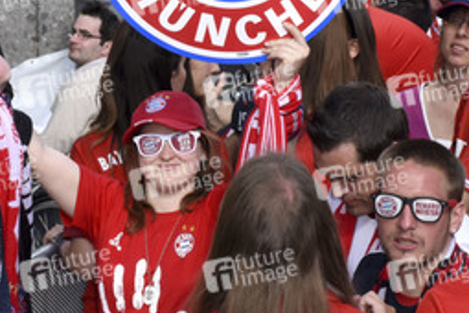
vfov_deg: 7.8
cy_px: 41
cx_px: 201
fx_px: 2280
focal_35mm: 175
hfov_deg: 11.7
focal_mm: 66
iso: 640
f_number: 18
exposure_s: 1/160
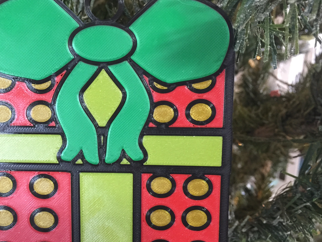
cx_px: 100
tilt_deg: -16.3
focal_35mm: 41
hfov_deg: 44.9
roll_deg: -1.6
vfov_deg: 35.1
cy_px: 122
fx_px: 381
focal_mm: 4.15
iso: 125
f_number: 2.2
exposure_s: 1/8
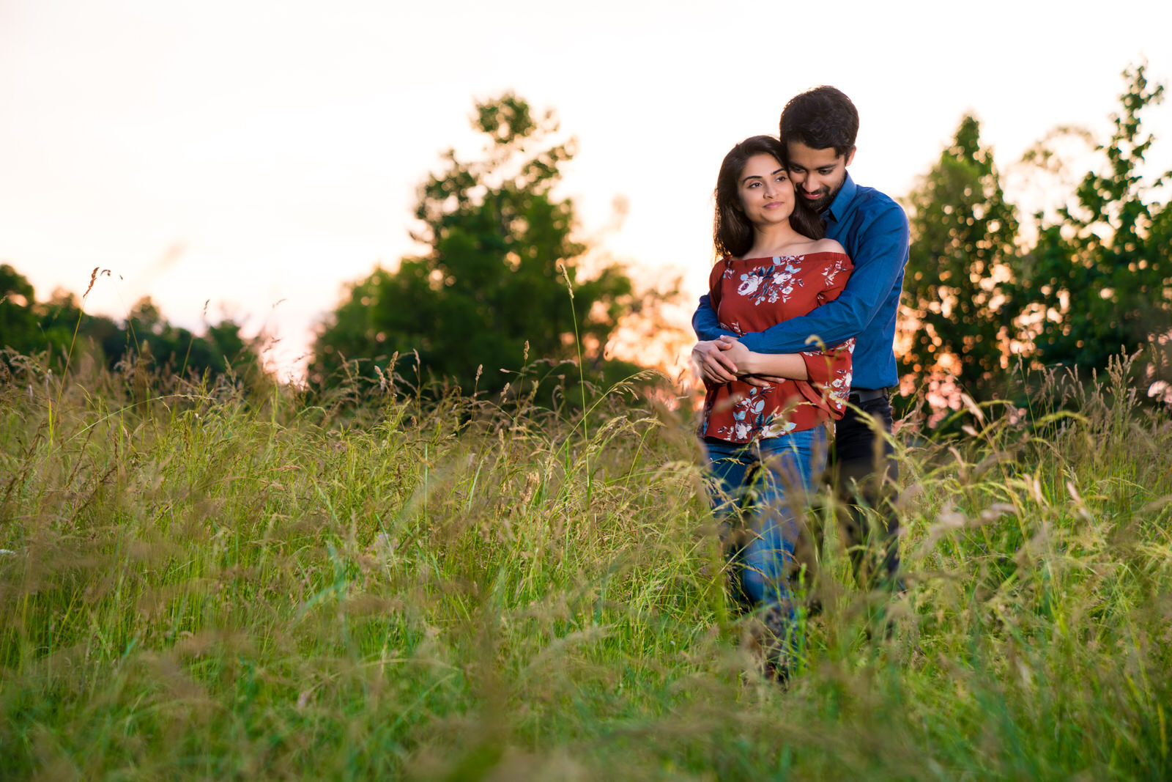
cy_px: 391
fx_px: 2279
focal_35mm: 70
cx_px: 586
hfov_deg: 28.8
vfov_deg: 19.5
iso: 160
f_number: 3.2
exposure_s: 1/60
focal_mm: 70
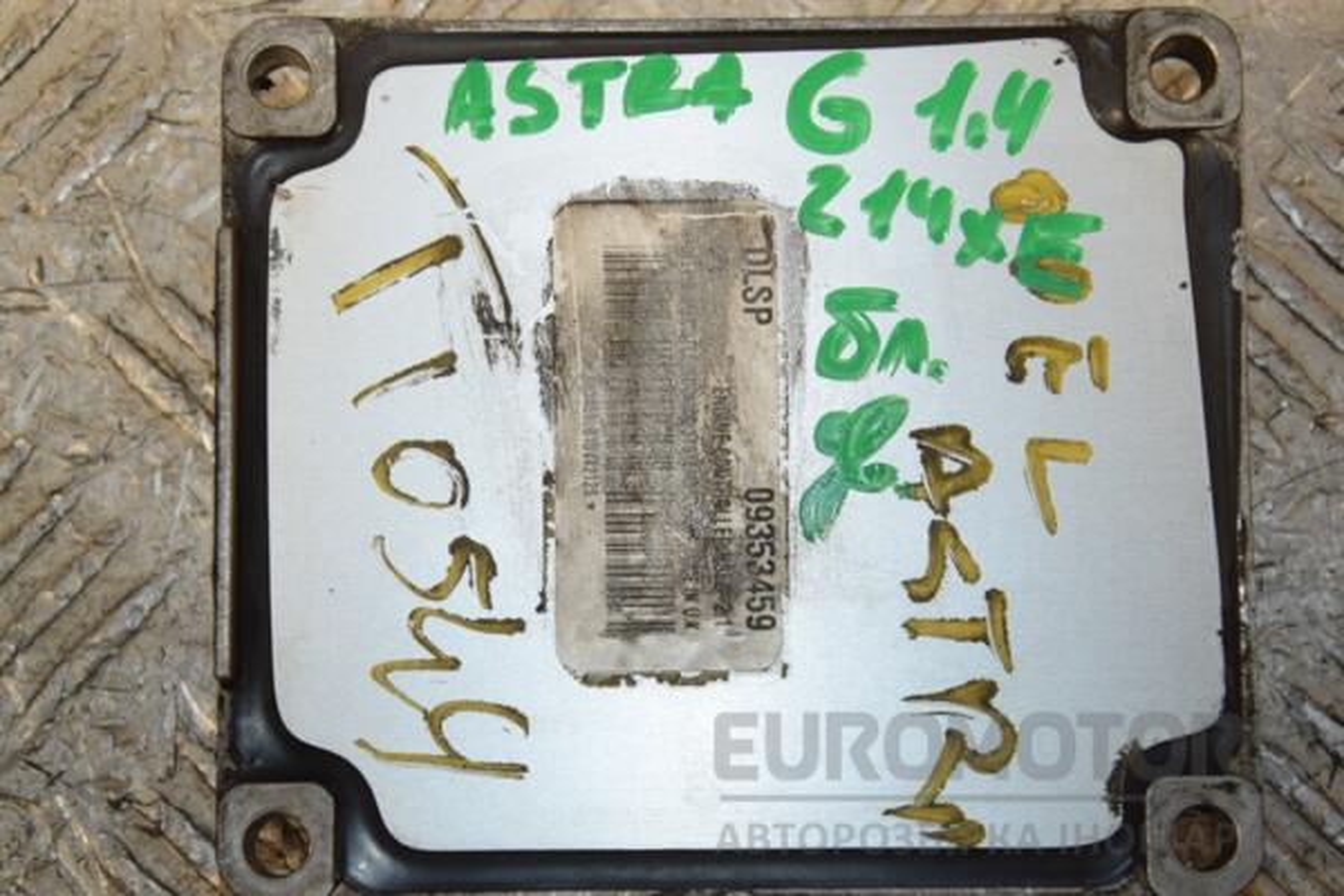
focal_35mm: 105
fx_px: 3920
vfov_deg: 13.0
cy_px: 448
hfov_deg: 19.5
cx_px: 672
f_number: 8
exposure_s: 1/200
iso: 800
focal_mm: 70
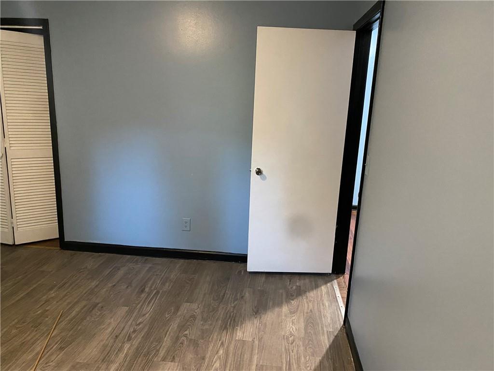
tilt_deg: -14.8
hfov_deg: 67.3
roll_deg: -2.3
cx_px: 247
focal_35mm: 26
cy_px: 186
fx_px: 371
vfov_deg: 53.1
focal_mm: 4.25
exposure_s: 1/30
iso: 640
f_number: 1.8
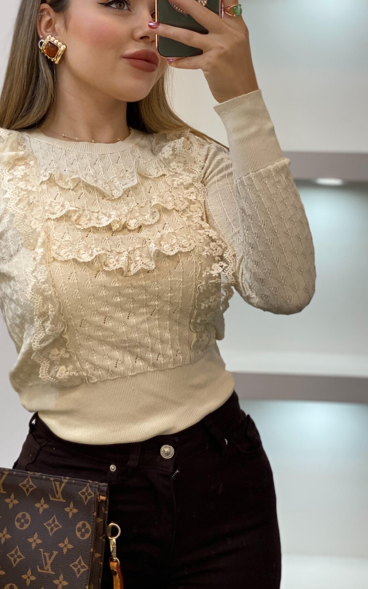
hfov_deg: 17.1
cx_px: 127
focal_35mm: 76
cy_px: 210
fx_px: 1219
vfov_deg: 27.0
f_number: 2
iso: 80
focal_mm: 6
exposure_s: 1/100
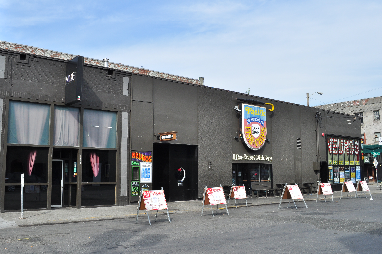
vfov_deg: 37.8
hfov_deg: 54.5
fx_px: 371
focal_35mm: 35
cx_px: 180
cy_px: 131
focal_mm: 22
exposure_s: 1/320
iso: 200
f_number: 9
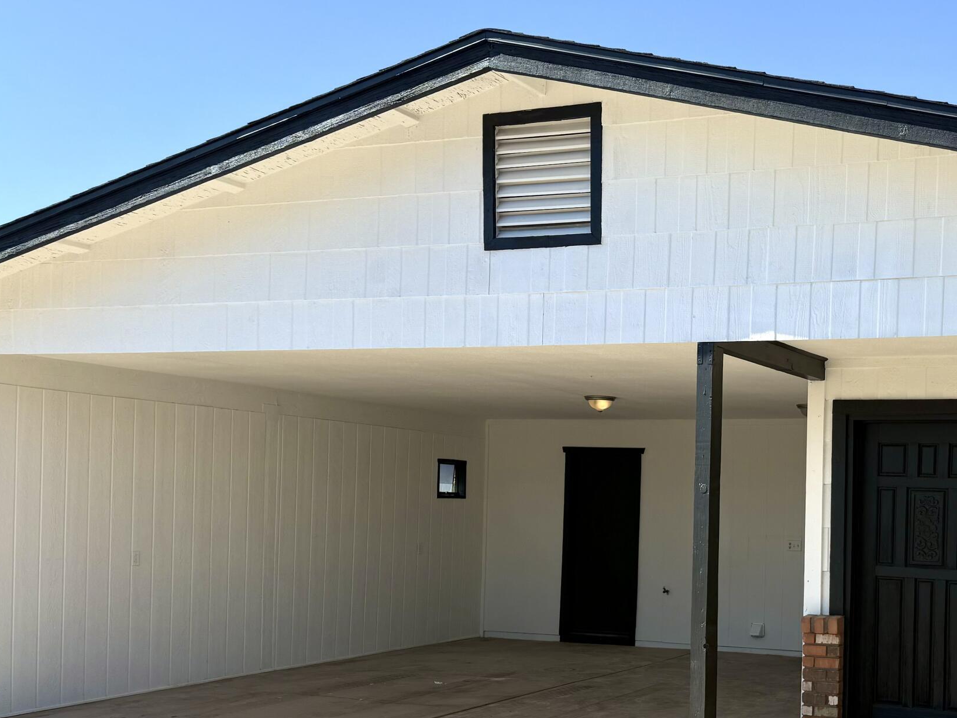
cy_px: 489
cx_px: 767
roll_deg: -1.2
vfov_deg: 32.6
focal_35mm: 44
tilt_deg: -0.2
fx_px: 1216
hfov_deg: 41.1
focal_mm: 6.76
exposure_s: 1/4673
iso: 80
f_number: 1.78
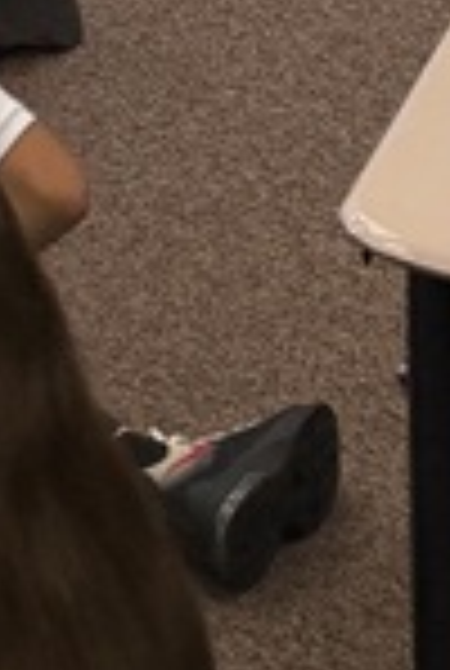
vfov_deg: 9.0
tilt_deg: +3.0
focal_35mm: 171
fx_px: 3191
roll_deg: -0.8
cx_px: -1202
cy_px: -1538
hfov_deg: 6.7
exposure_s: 1/120
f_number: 1.78
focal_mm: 6.76
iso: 250
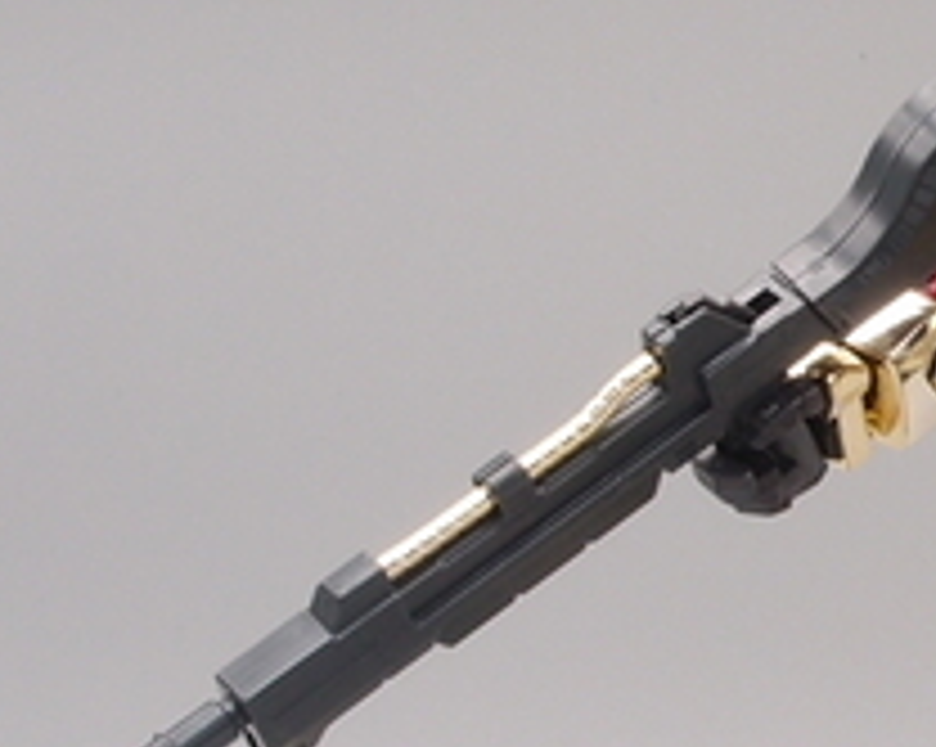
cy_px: 472
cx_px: 1346
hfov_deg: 12.0
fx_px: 4262
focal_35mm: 154
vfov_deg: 10.0
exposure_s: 1/6
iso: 100
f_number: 8
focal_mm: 8.99
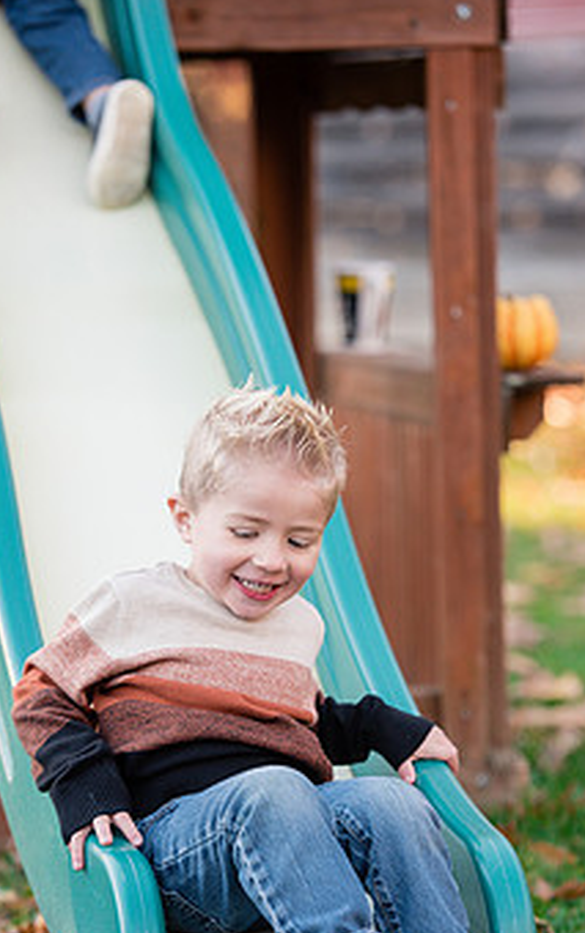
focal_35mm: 182
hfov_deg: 7.2
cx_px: 308
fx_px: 4635
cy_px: 582
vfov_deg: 11.5
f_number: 3.2
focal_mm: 135
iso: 500
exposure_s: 1/320
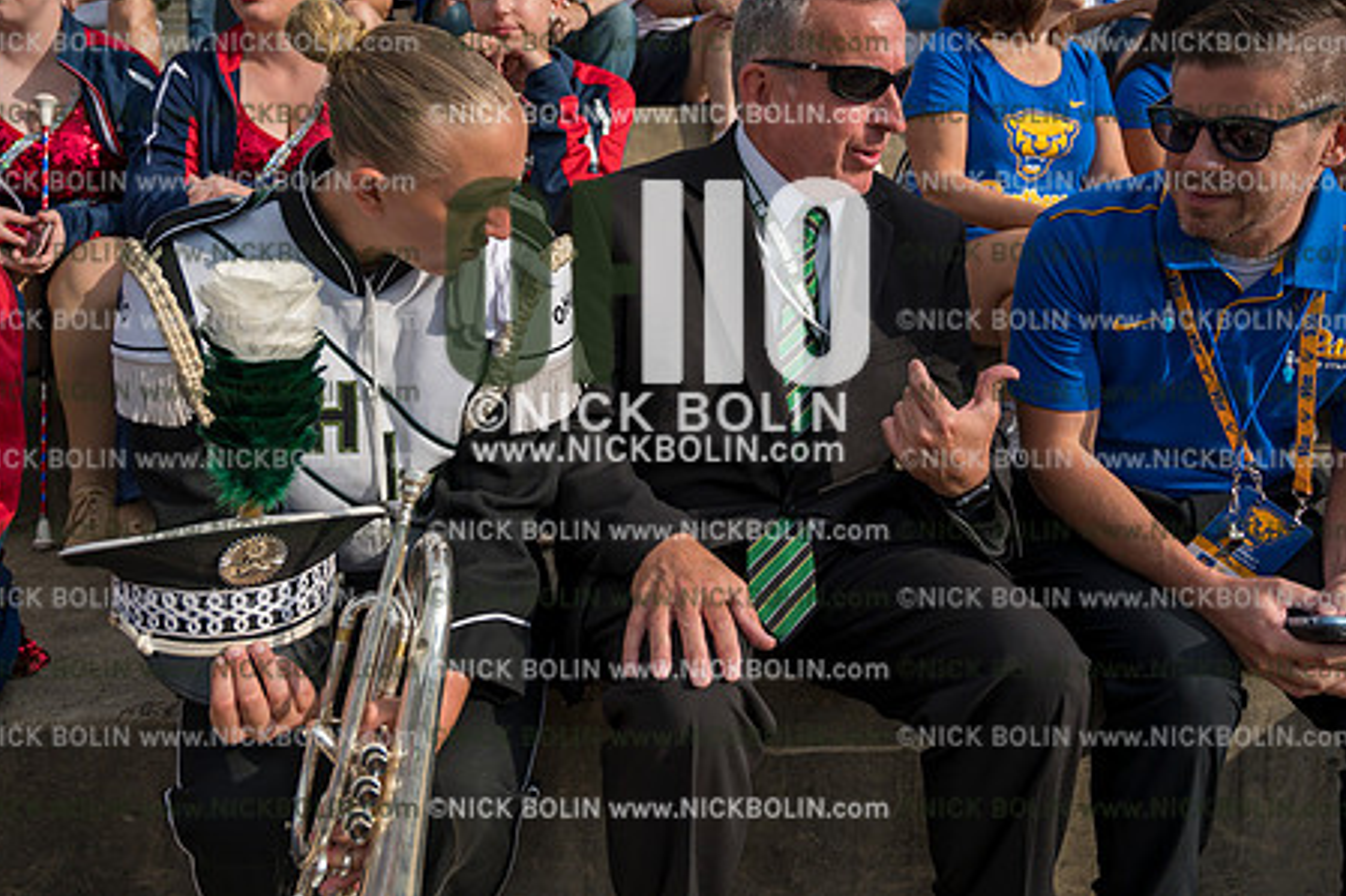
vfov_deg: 41.9
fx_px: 1159
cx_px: 657
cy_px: 321
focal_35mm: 31
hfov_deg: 60.3
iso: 200
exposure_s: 1/4000
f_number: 4
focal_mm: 24
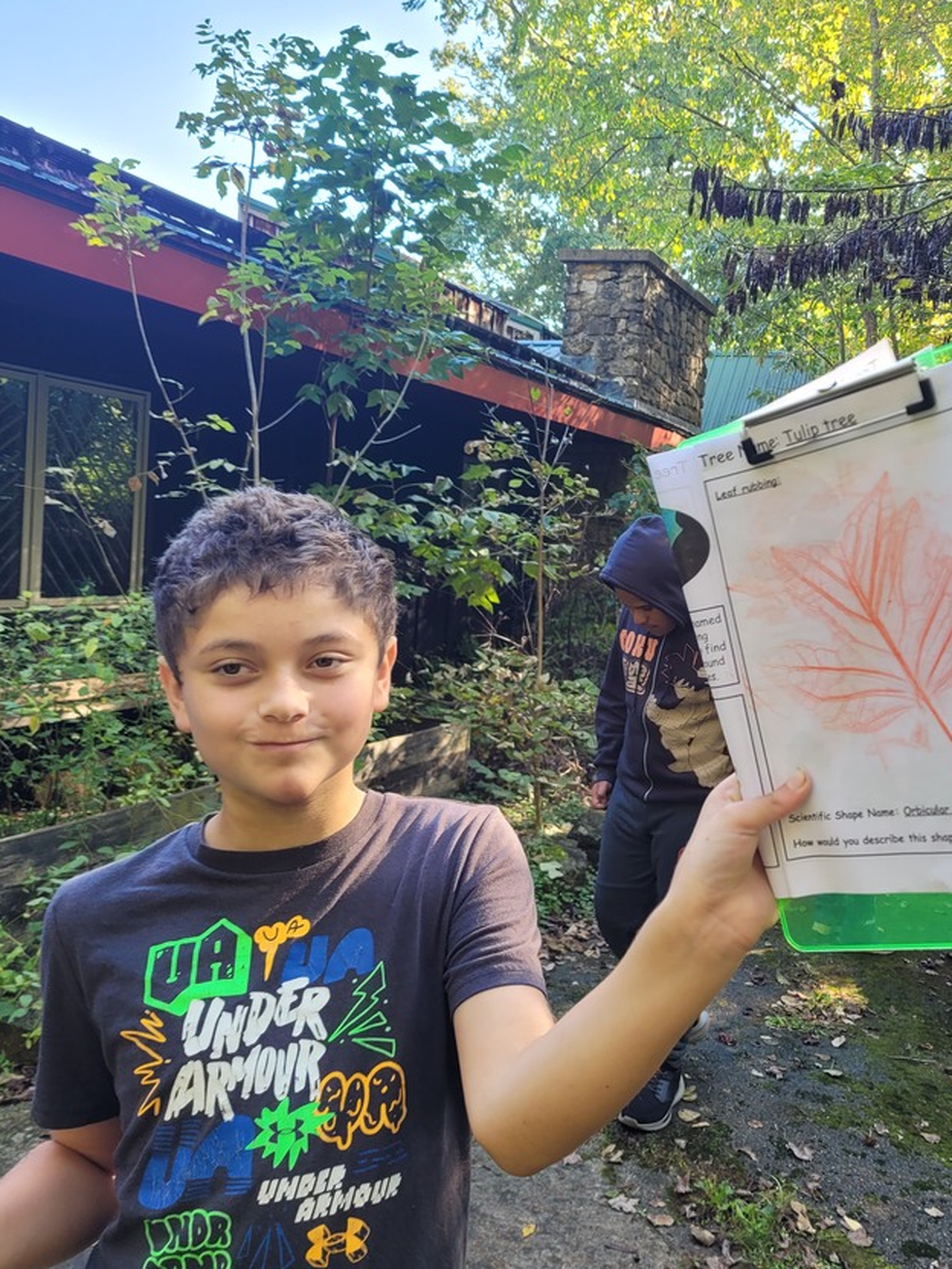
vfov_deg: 56.8
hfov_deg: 43.9
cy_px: 639
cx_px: 577
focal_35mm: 32
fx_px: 1173
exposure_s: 1/120
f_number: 1.8
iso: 40
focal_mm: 5.4
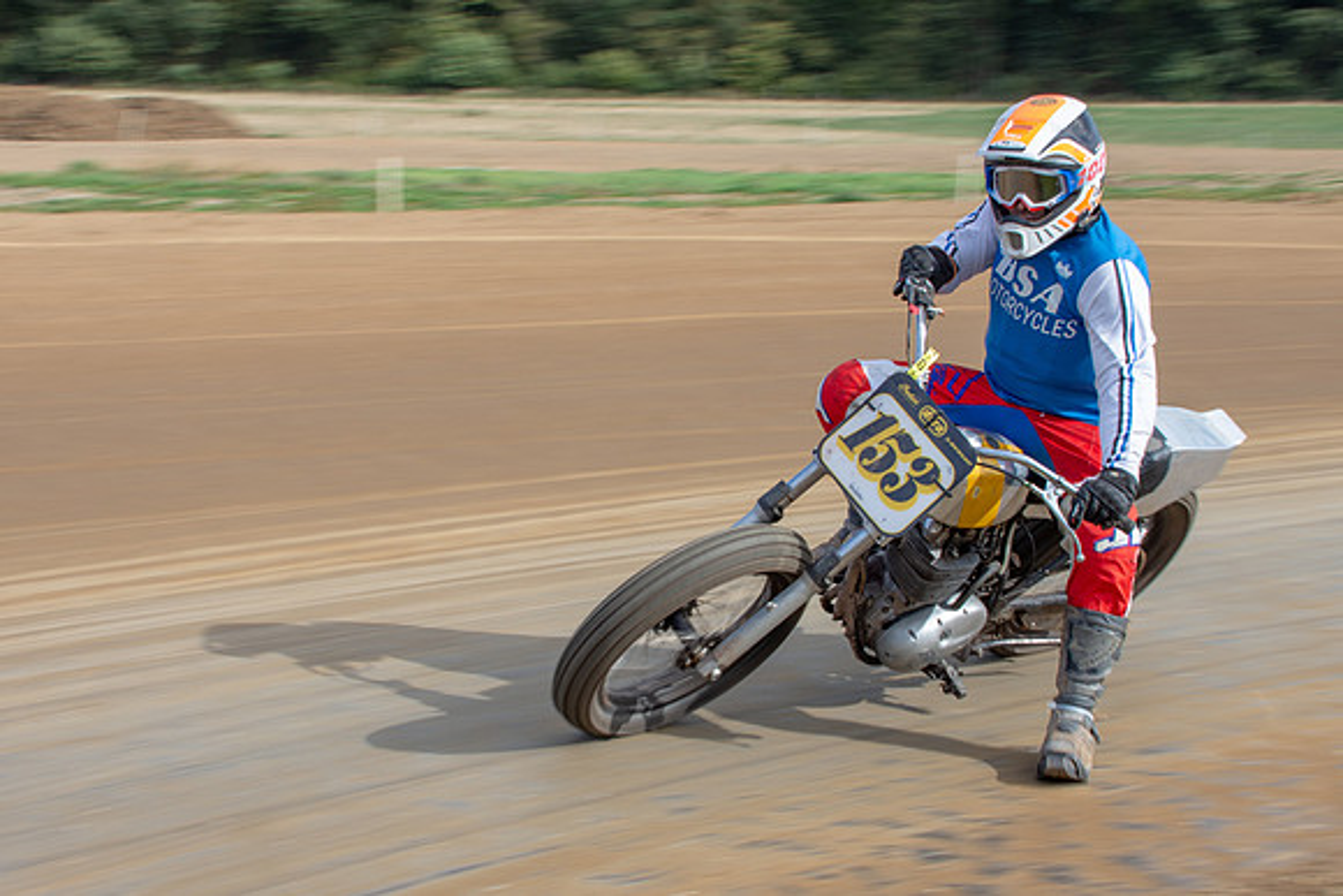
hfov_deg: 29.3
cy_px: 433
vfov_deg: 19.8
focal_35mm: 69
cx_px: 637
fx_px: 2573
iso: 100
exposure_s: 1/125
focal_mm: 35
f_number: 10
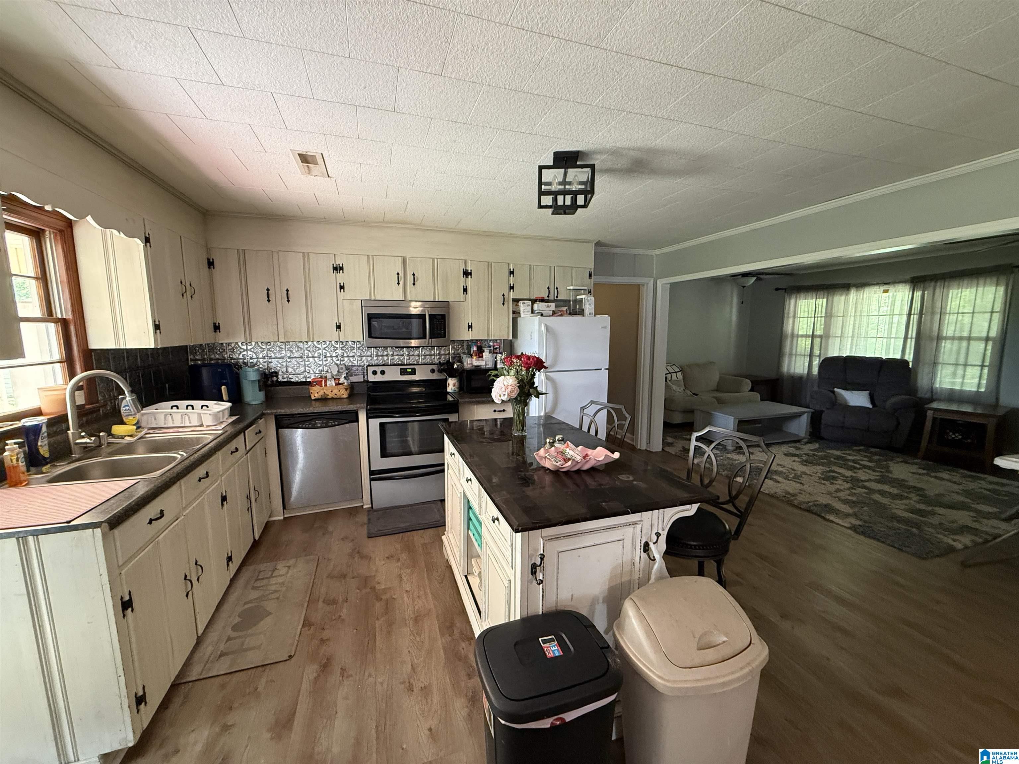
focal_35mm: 14
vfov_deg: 85.7
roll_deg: +1.0
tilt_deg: -6.9
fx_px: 412
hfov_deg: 102.1
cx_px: 510
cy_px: 382
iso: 500
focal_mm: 2.22
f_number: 2.2
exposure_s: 1/60
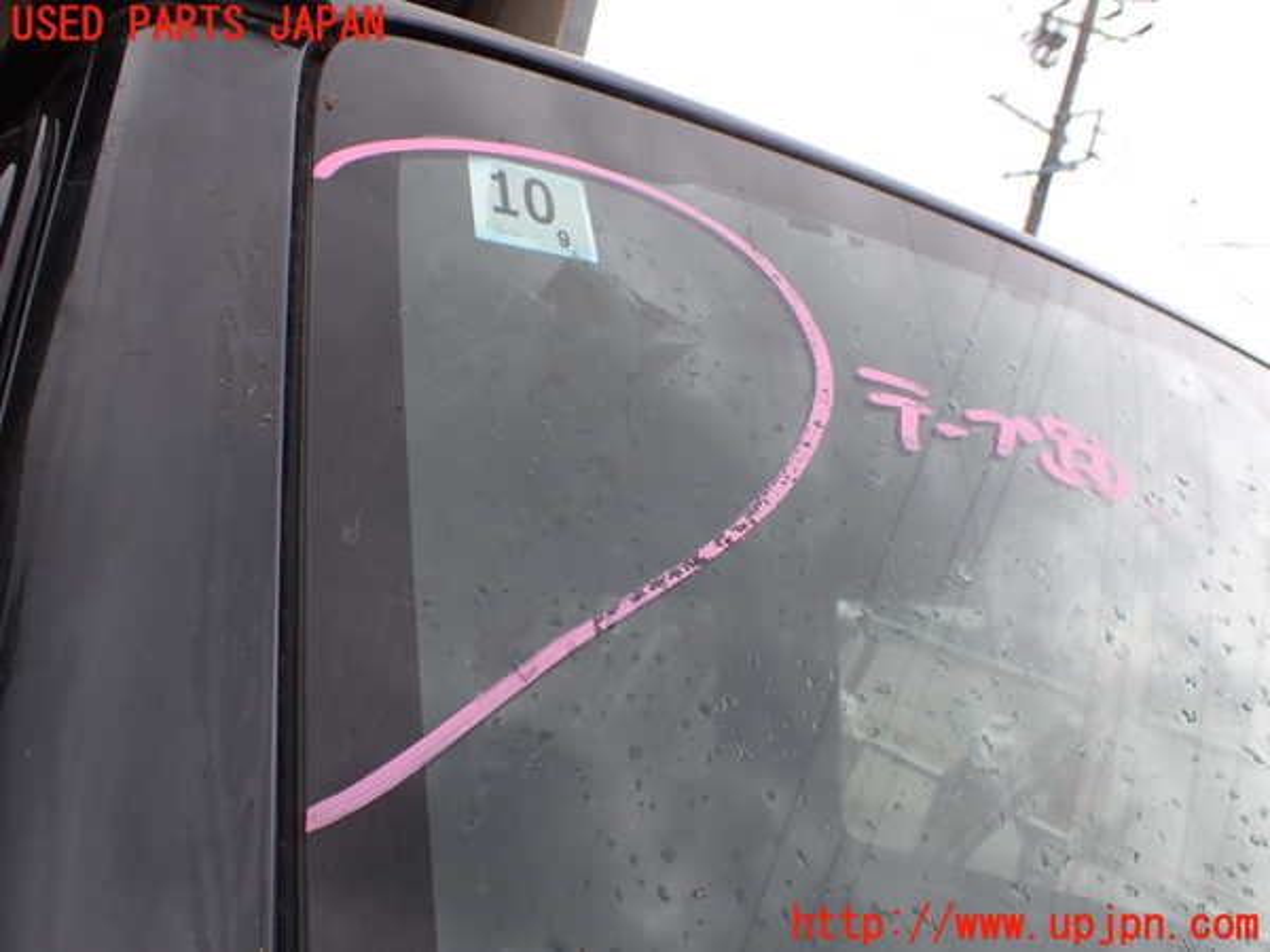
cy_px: 476
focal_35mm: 30
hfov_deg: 60.0
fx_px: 1101
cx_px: 635
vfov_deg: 46.8
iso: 100
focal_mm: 5.4
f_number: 3.2
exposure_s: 1/400
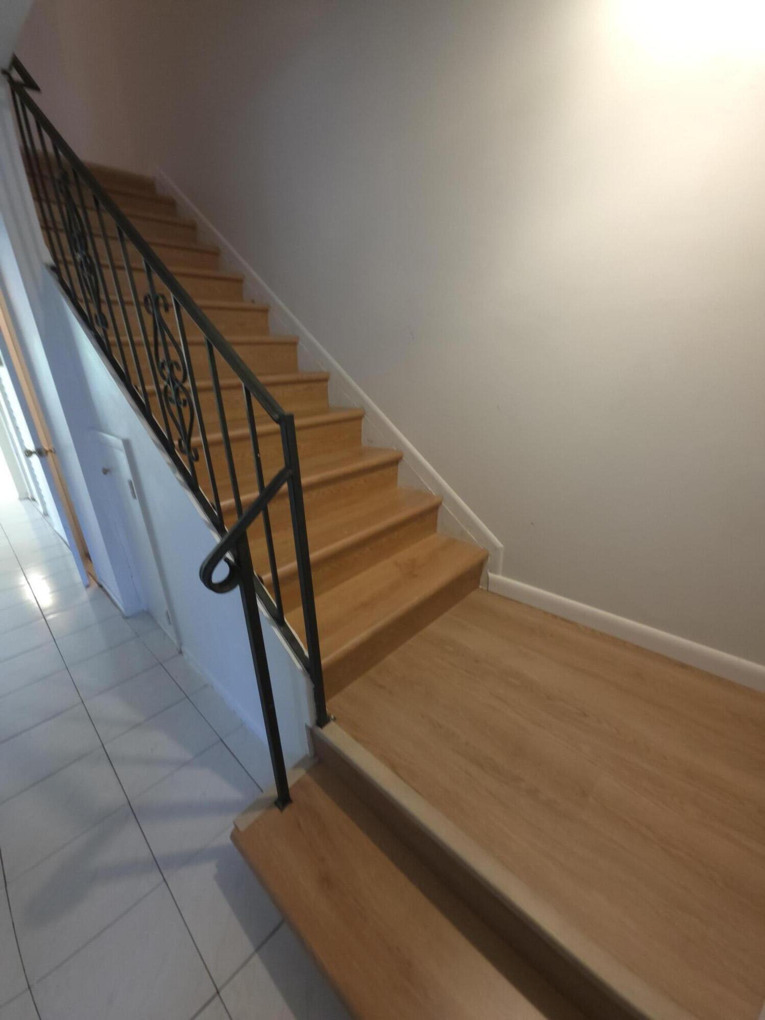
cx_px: 382
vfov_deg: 106.2
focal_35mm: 13
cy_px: 510
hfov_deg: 89.9
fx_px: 383
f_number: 1.9
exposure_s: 1/30
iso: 250
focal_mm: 2.2
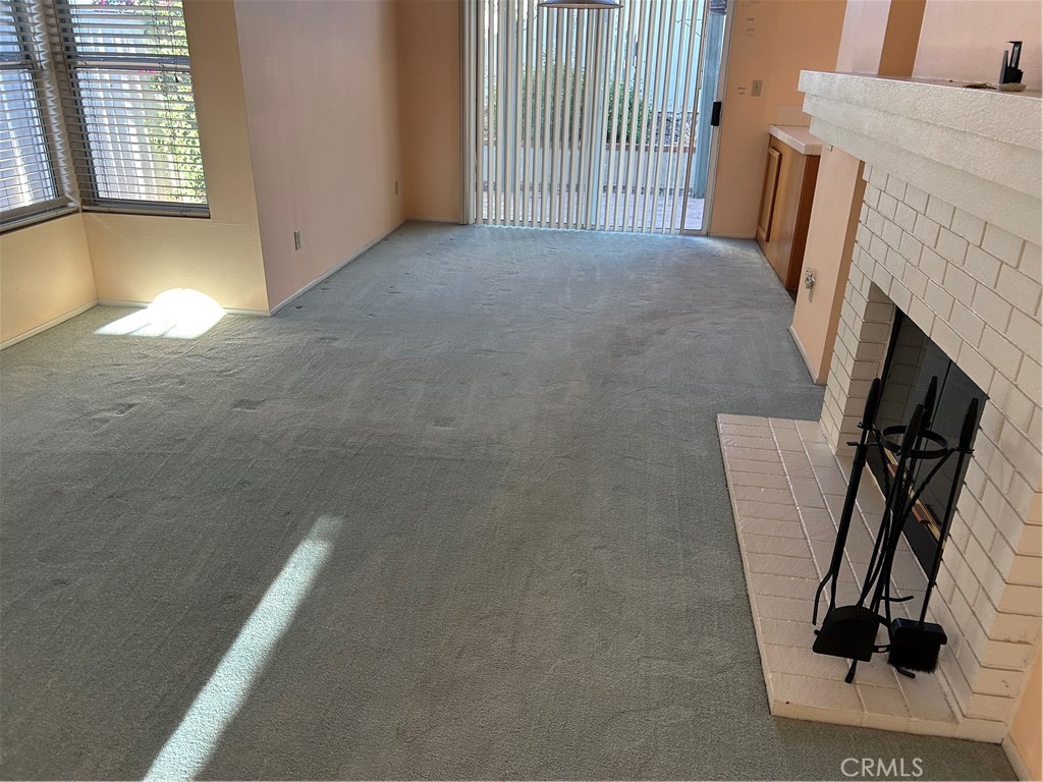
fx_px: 783
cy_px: 391
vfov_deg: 53.1
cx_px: 522
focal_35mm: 26
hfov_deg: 67.3
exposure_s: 1/120
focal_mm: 5.7
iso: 100
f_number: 1.5
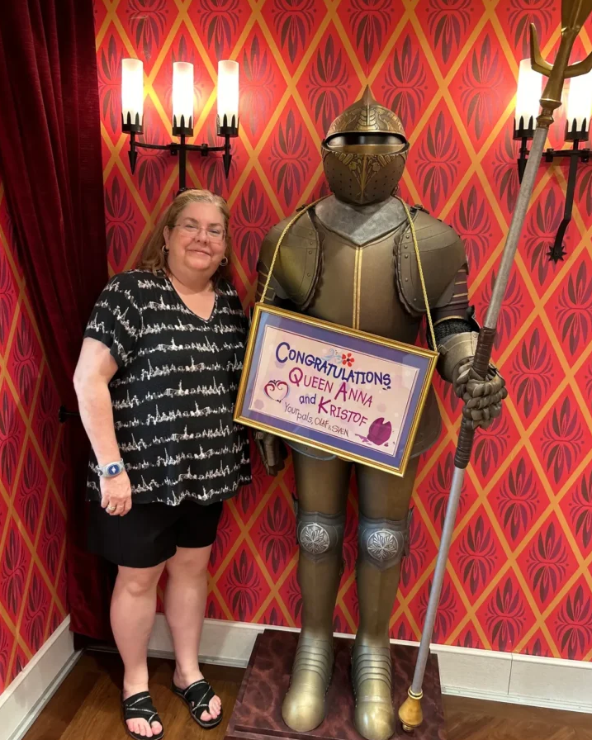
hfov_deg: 50.0
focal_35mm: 29
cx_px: 302
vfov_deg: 60.4
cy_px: 355
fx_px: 635
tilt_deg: -12.5
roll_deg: -1.4
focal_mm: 5.7
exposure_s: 1/50
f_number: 1.5
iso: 160
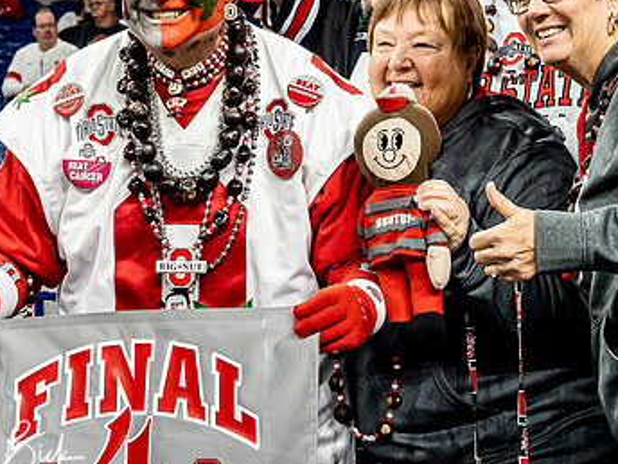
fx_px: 2357
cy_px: 106
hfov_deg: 14.9
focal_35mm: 132
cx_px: 261
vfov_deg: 11.2
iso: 1250
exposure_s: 1/250
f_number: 4
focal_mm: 30
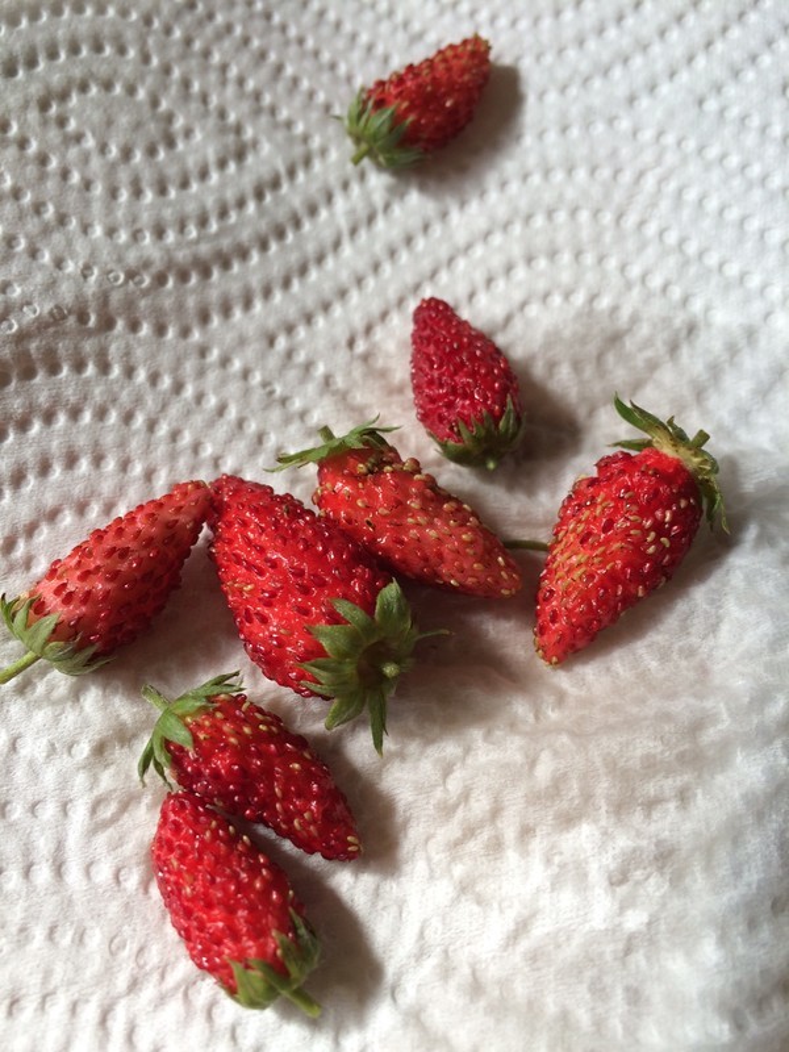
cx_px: 394
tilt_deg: -64.3
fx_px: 881
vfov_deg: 61.7
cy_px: 526
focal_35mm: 29
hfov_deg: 48.2
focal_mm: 4.15
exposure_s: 1/60
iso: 40
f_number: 2.2
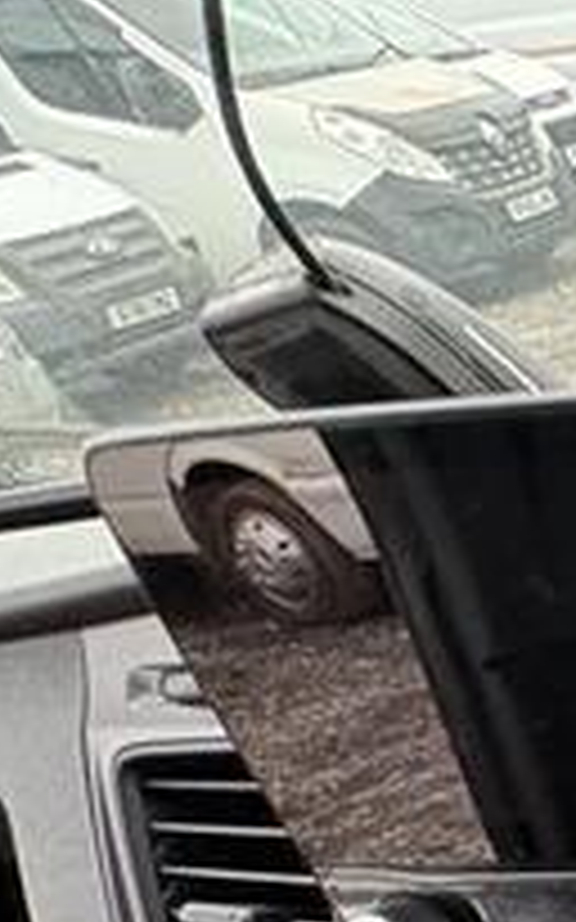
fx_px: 1634
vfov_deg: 28.3
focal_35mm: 65
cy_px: 1043
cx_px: 1706
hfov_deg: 11.6
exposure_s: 1/79
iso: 200
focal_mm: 2.22
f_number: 2.2
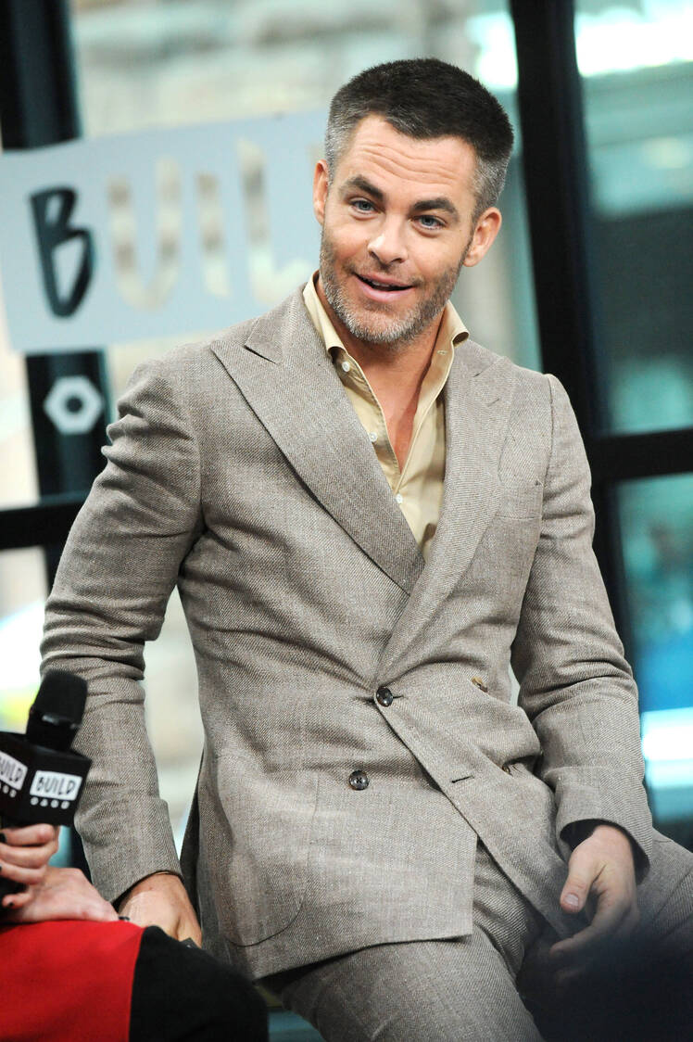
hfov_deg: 9.8
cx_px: 346
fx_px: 4047
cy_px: 521
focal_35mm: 140
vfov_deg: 14.7
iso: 4000
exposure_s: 1/200
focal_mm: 140
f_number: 5.6
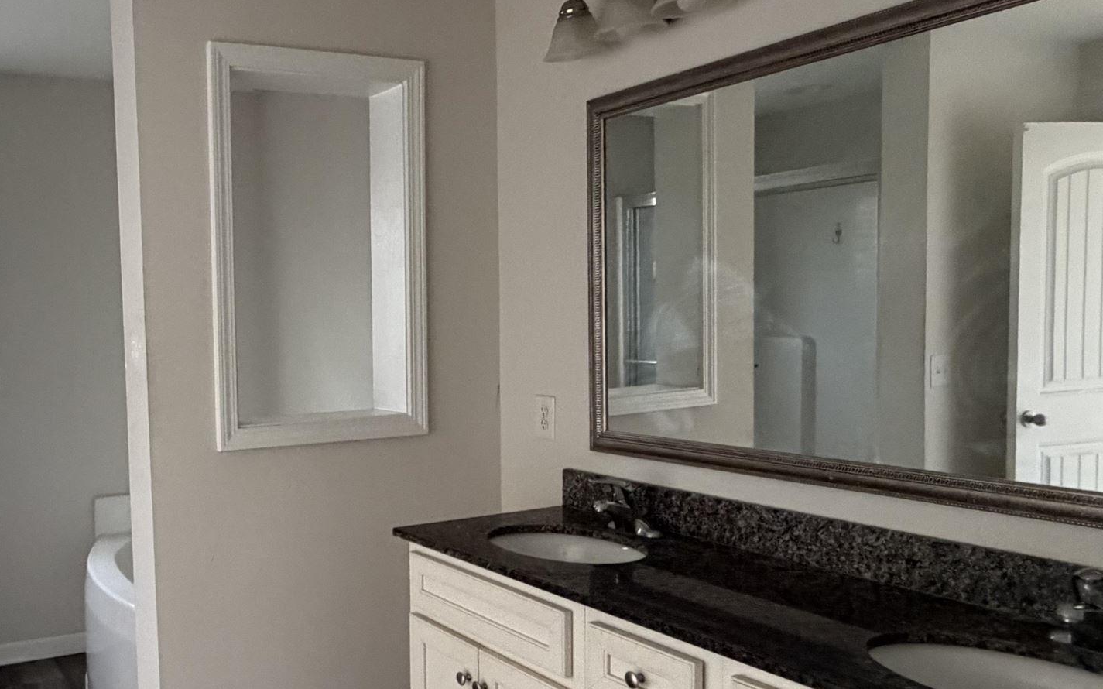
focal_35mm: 32
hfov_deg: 55.7
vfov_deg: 39.4
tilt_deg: -3.7
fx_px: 962
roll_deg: +2.2
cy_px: 381
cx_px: 230
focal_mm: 2.22
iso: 640
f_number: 2.2
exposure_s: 1/60
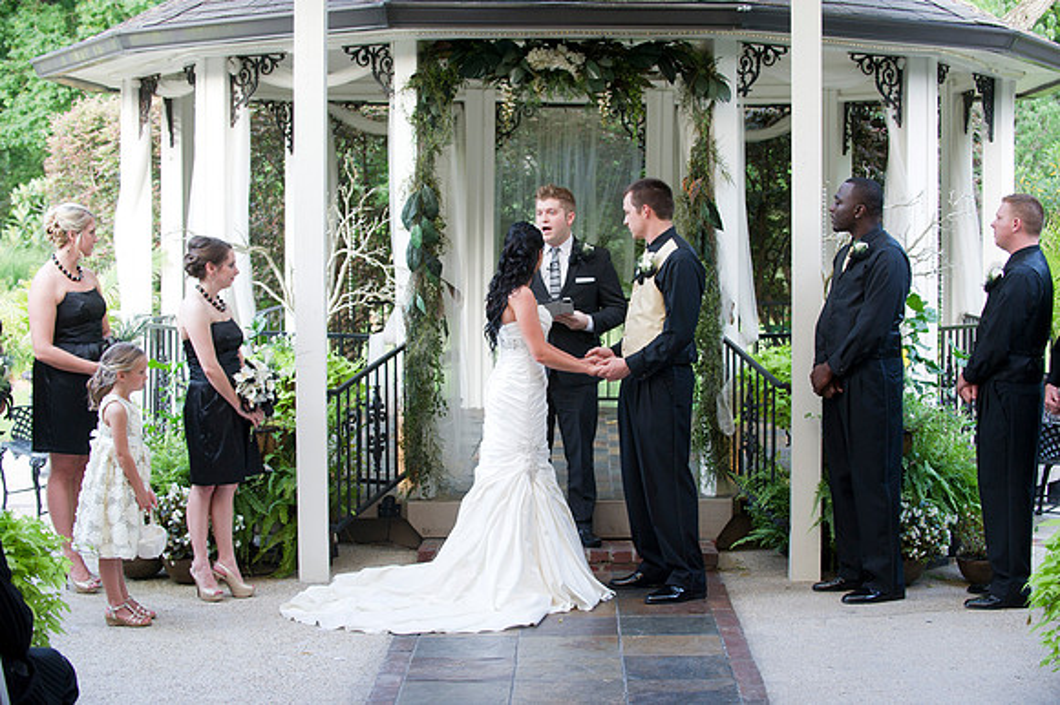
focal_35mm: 70
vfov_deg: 19.4
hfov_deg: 28.9
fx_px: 2060
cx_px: 530
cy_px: 352
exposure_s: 1/125
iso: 800
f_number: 3.5
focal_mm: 70
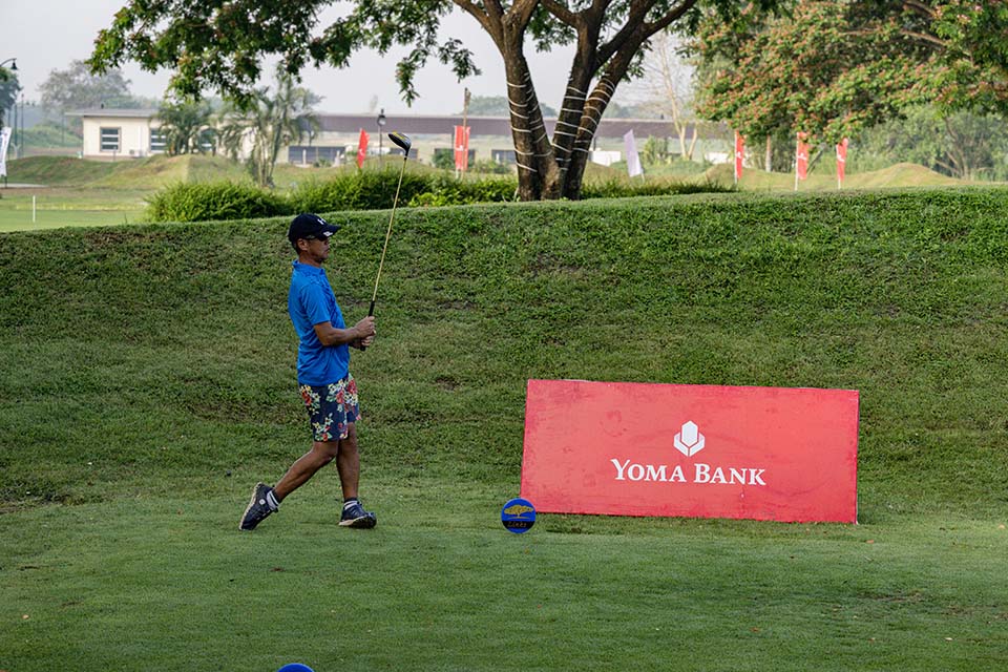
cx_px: 504
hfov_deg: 22.1
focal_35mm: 92
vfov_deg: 14.9
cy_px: 336
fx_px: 2576
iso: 3200
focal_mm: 92
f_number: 5.6
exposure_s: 1/2500
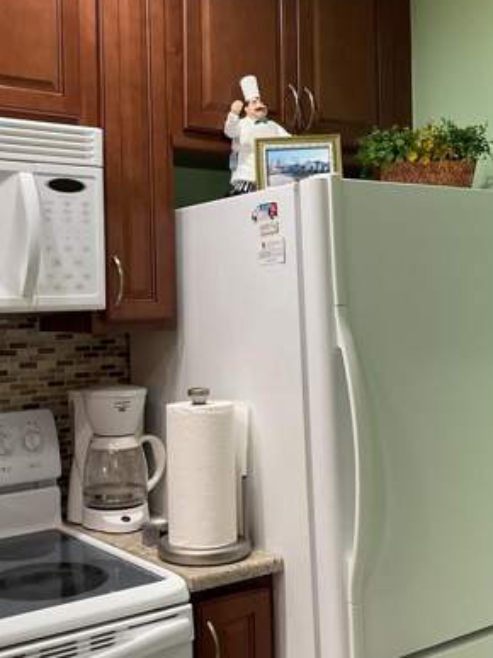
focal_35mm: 48
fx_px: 912
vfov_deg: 39.6
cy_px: 277
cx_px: 216
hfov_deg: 30.2
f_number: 1.8
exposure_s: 1/60
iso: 80
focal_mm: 3
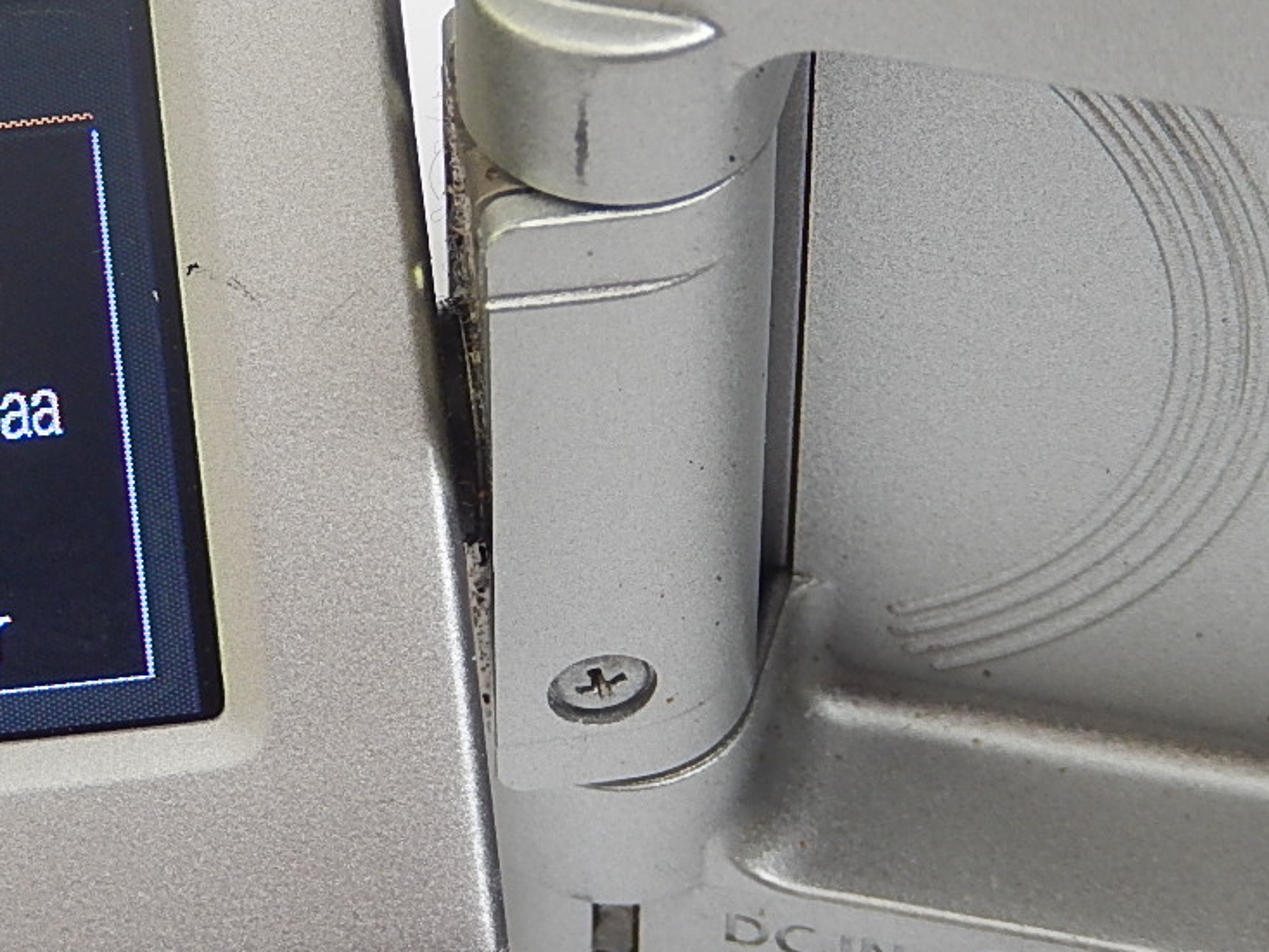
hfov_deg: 13.4
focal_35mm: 146
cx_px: 126
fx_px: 5354
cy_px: 437
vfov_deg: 10.2
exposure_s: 1/30
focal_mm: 12
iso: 180
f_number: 4.8
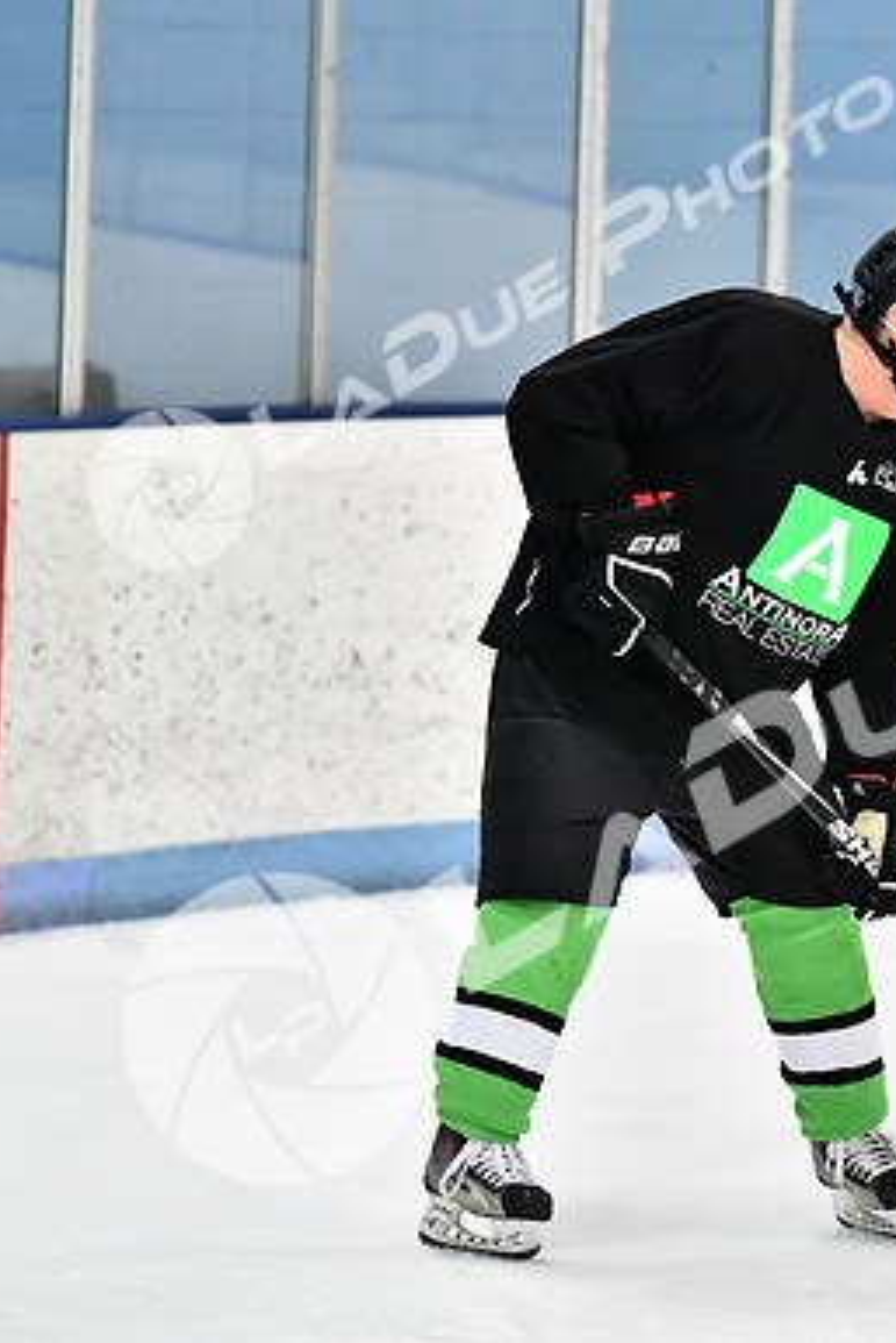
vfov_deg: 7.0
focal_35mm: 294
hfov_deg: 4.7
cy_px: 672
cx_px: 896
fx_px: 10965
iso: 6400
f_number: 2.8
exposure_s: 1/1250
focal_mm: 130
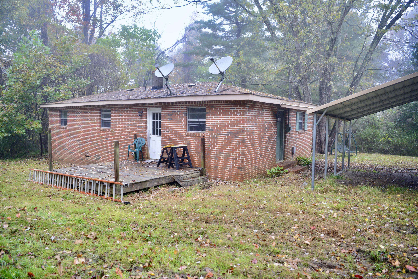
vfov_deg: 53.2
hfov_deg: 73.7
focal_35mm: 24
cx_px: 209
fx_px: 279
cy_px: 140
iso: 1600
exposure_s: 1/500
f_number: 2.8
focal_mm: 24
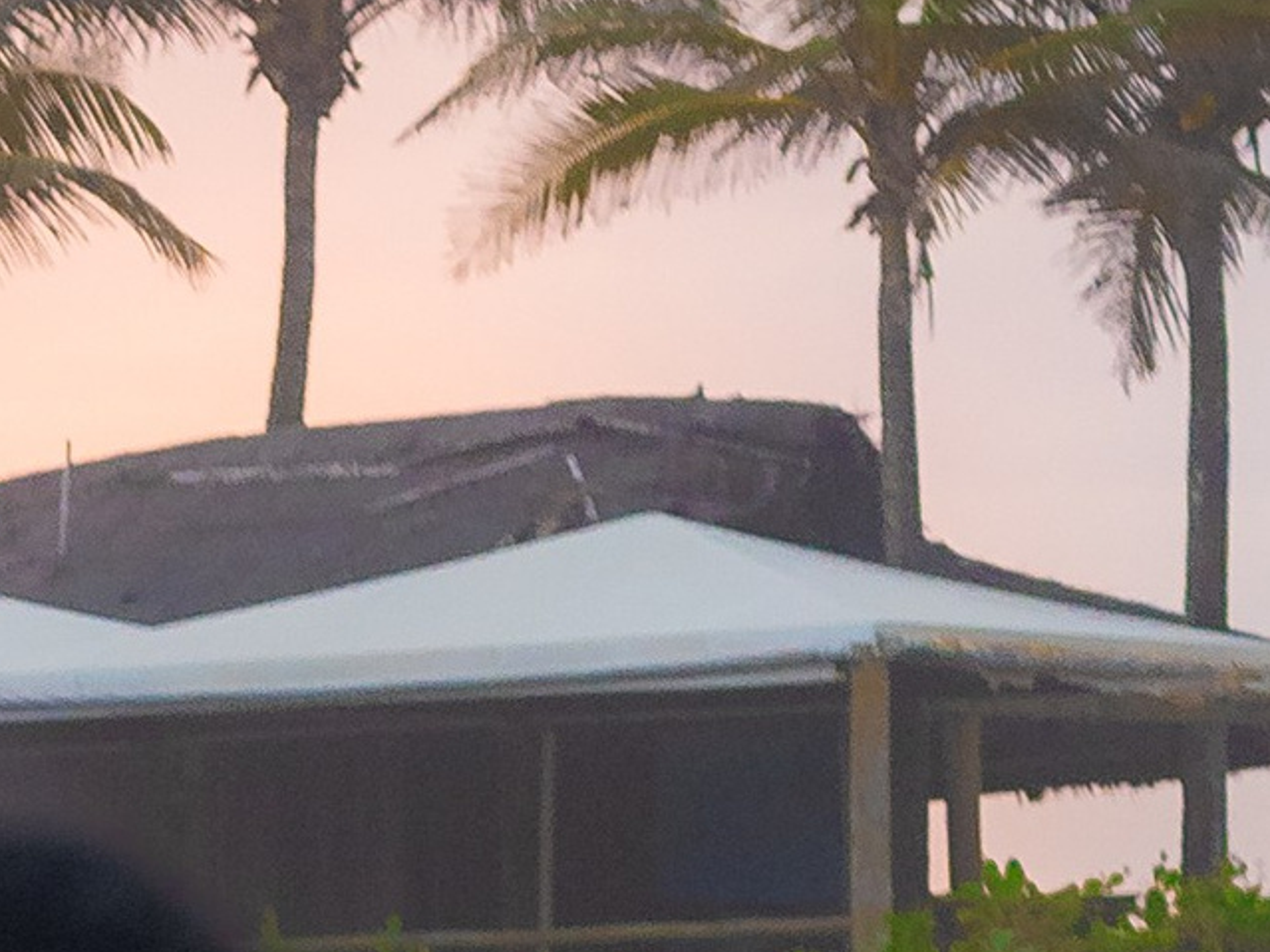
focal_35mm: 737
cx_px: -499
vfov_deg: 2.0
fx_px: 27034
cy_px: 1427
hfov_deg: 2.7
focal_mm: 85
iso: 500
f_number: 4.5
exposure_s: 1/160
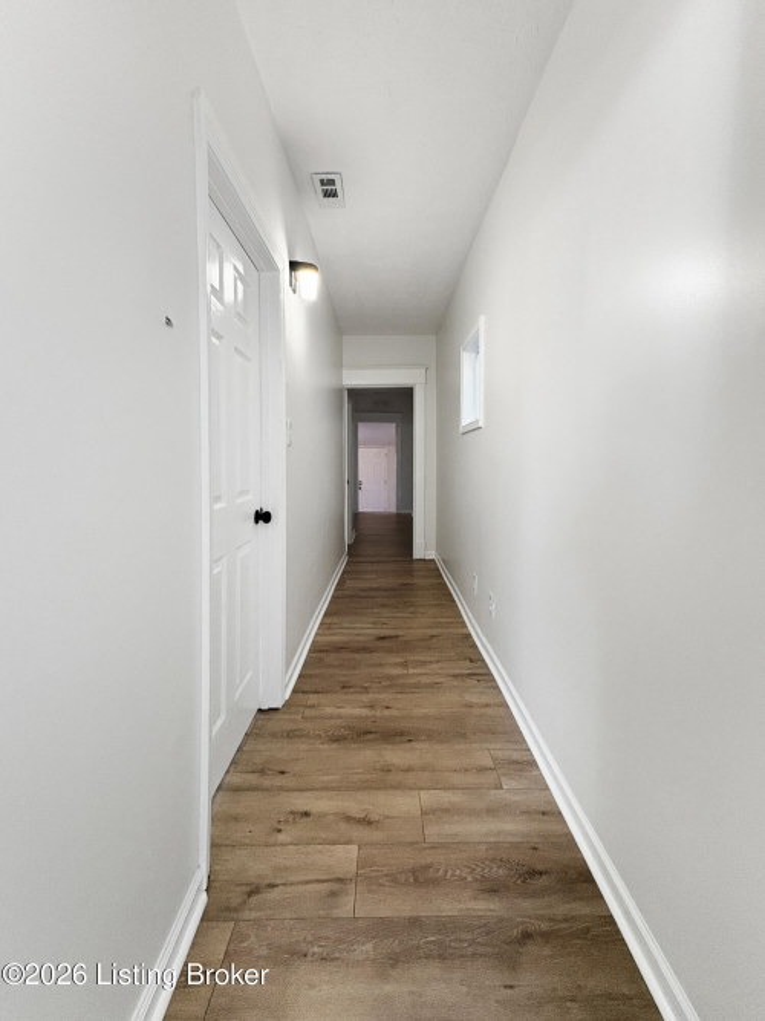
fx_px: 413
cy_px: 510
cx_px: 382
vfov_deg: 102.1
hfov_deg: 85.7
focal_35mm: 14
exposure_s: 1/120
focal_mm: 2.22
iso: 320
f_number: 2.2
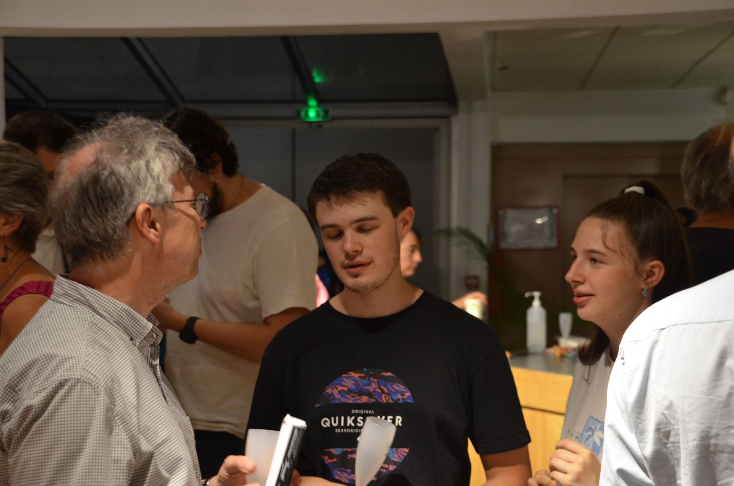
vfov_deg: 22.5
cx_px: 367
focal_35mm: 60
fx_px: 1221
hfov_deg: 33.5
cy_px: 243
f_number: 4.8
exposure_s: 1/30
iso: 1000
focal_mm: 40
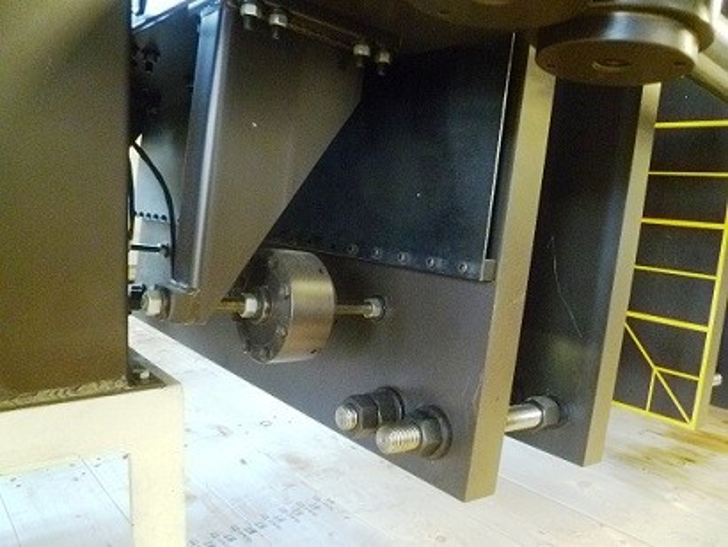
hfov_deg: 63.4
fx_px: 589
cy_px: 274
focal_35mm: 28
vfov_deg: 49.8
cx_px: 364
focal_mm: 5
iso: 800
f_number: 3.3
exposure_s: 1/10
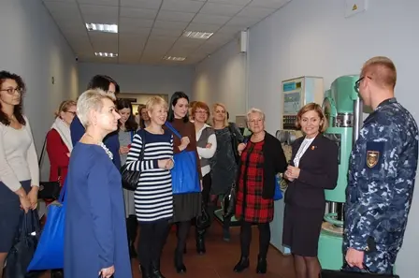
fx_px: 383
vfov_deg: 39.8
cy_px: 139
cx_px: 210
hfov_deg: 57.3
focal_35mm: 33
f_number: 4
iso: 400
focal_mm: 22
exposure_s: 1/60
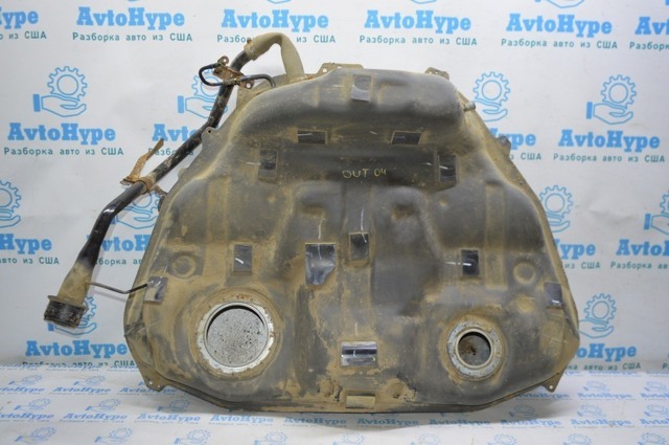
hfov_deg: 62.0
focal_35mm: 30
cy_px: 222
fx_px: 557
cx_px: 334
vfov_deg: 43.5
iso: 400
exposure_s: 1/60
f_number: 4
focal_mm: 20
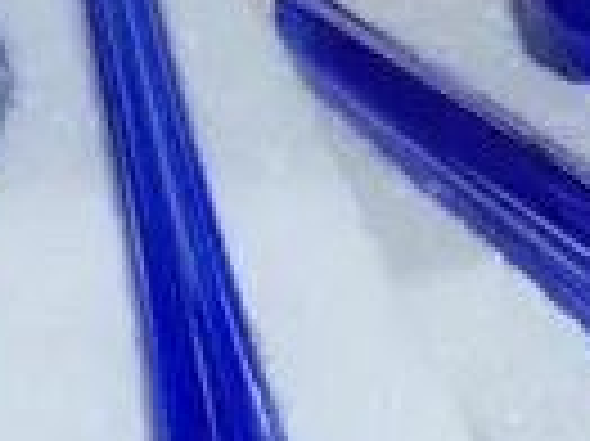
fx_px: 5057
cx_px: 1378
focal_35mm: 297
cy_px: 988
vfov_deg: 4.9
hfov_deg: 6.4
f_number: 4.1
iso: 200
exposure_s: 1/100
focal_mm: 19
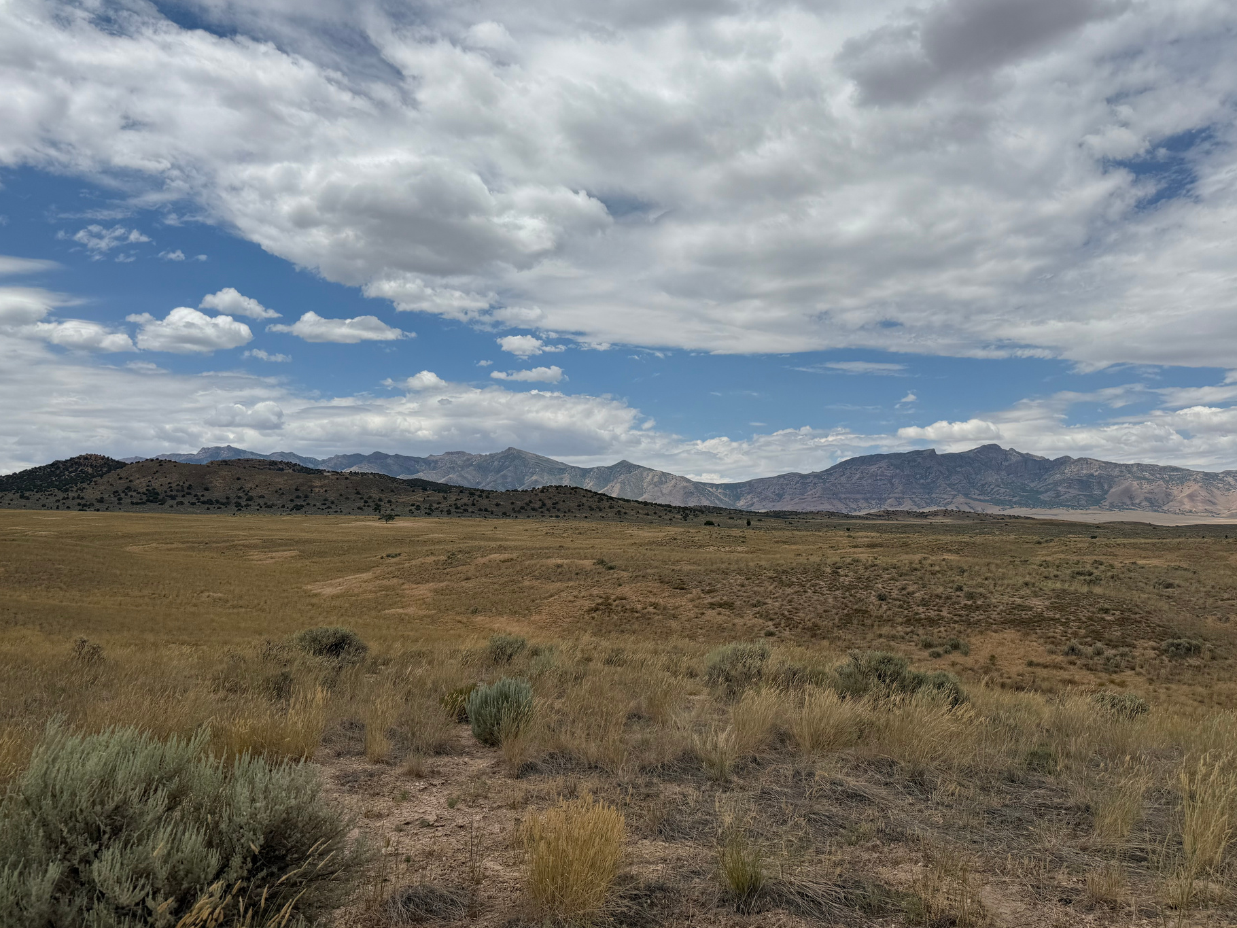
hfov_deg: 65.3
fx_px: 965
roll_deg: +0.7
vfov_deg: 51.3
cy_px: 450
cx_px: 650
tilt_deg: +3.5
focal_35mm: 27
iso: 80
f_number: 1.78
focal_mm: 6.76
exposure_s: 1/11905
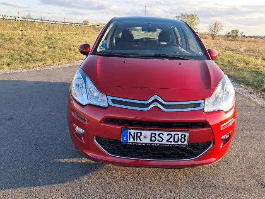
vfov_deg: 51.4
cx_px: 132
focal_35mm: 27
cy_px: 100
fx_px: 207
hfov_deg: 65.3
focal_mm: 4
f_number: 1.8
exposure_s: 1/126
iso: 50
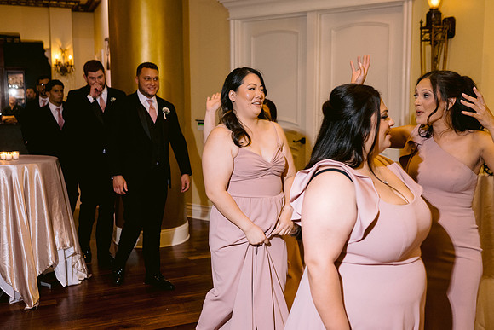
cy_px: 159
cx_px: 238
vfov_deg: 34.4
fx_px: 532
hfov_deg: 49.8
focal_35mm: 39
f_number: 2.8
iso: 1600
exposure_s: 1/125
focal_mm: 35
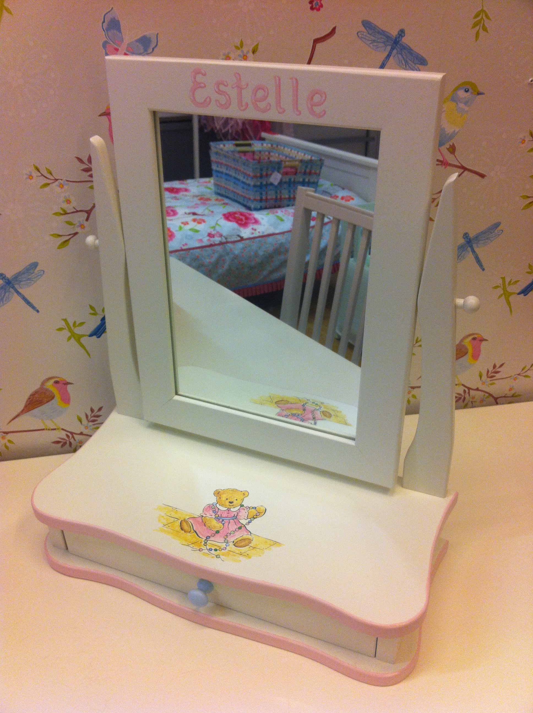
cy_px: 356
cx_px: 266
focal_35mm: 35
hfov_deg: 40.6
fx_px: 720
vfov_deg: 52.7
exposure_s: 1/33
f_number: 2.8
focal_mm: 3.85
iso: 100
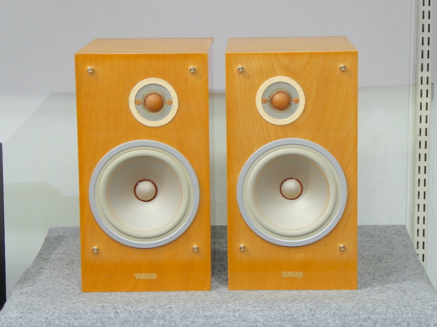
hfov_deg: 20.0
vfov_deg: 15.1
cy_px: 164
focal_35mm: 98
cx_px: 218
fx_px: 1237
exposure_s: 1/6
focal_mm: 17.5
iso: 200
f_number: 5
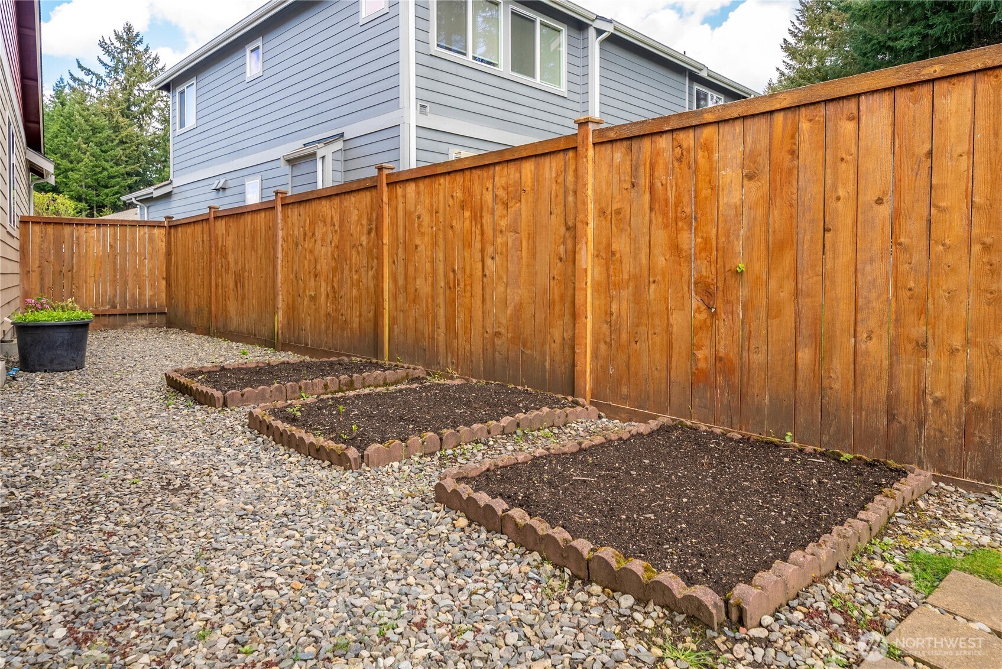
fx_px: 585
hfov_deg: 81.2
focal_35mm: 21
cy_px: 334
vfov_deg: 59.6
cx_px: 501
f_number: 7.1
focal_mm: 21
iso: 100
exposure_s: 1/30
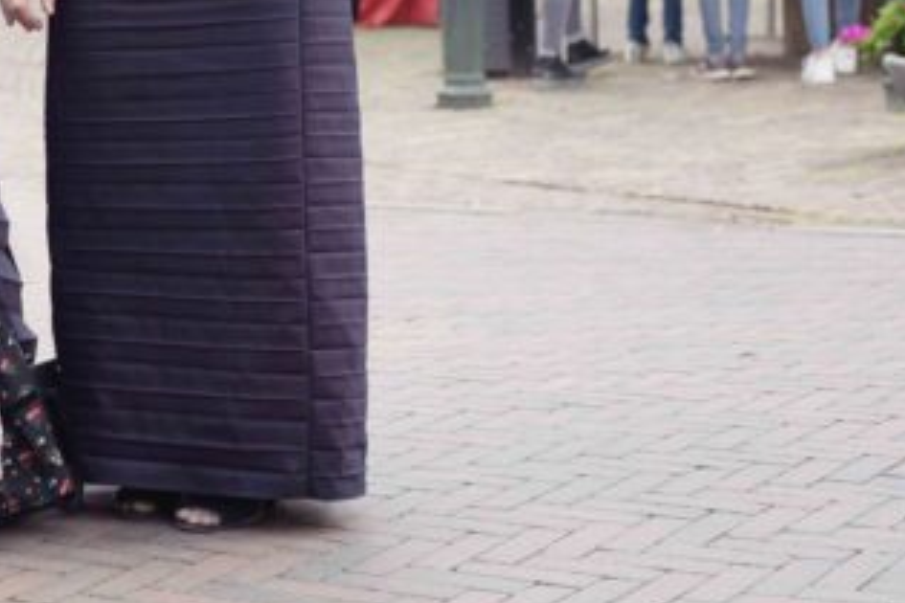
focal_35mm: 122
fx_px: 3067
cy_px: -116
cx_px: -164
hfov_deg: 16.2
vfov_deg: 11.0
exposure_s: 1/250
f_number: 3.5
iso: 200
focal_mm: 50
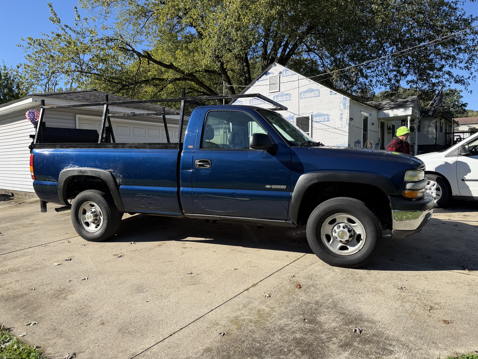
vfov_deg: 56.8
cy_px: 180
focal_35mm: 24
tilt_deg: -3.5
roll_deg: +1.4
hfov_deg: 71.6
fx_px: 331
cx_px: 239
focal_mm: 6.76
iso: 80
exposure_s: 1/2525
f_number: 1.78
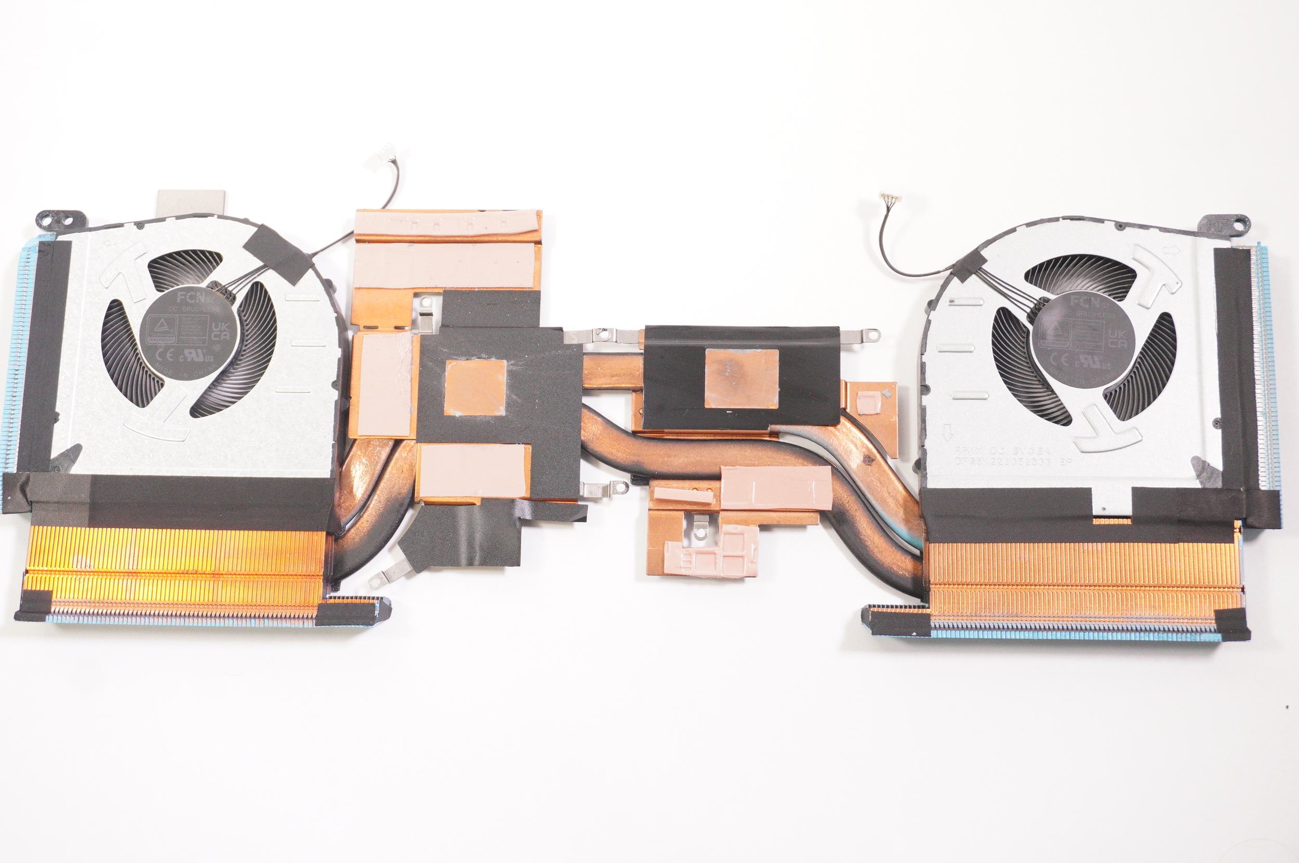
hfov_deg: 41.1
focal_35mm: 48
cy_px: 432
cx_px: 650
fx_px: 1730
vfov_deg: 28.0
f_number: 5.6
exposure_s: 1/250
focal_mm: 32
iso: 2500
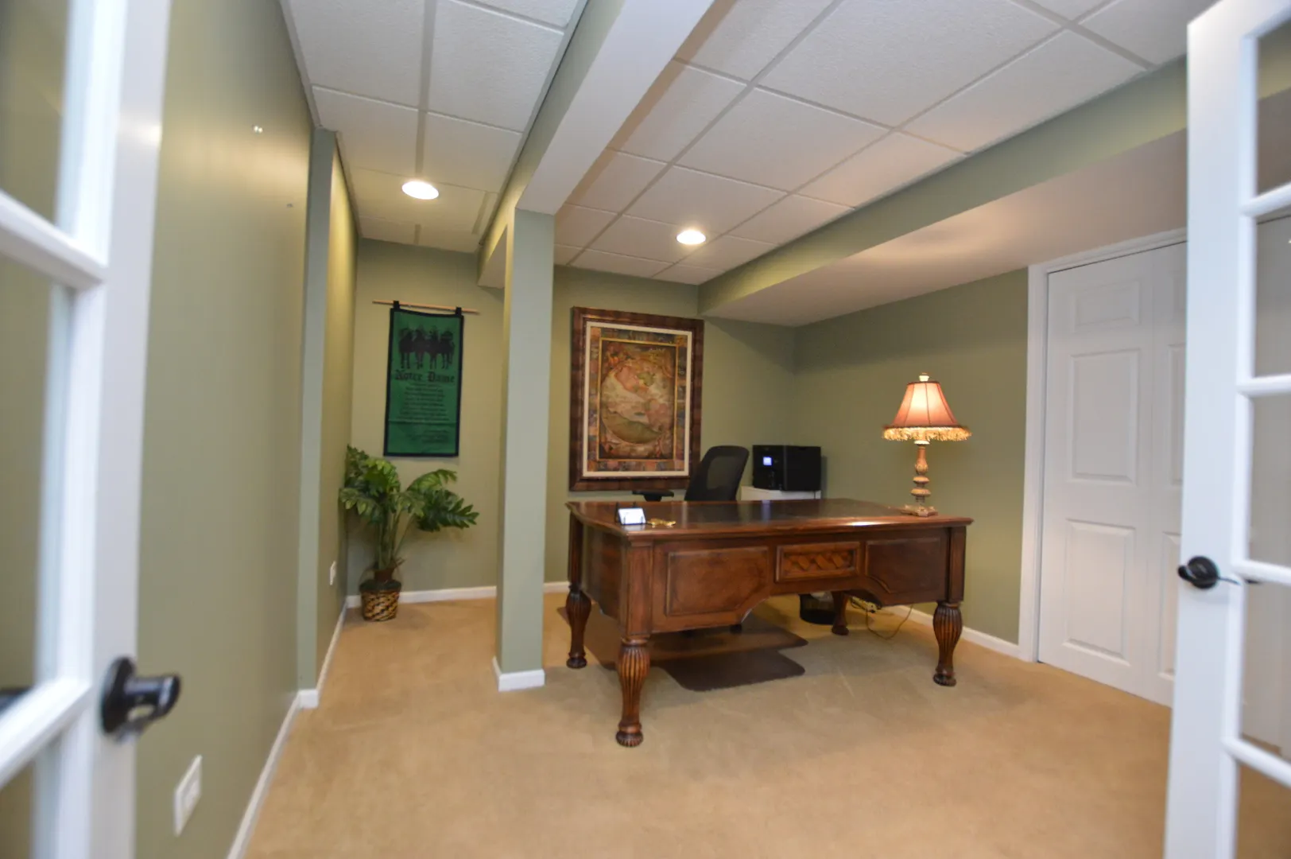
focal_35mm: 15
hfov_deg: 100.4
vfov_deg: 77.2
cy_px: 430
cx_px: 646
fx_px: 537
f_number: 3.5
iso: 1600
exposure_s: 1/60
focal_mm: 10
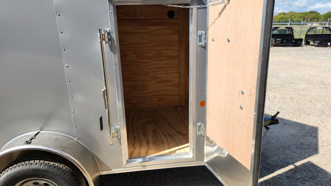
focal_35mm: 26
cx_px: 165
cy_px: 100
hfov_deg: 71.9
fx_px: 228
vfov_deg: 44.4
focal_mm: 5.4
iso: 20
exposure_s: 1/1276
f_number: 1.8
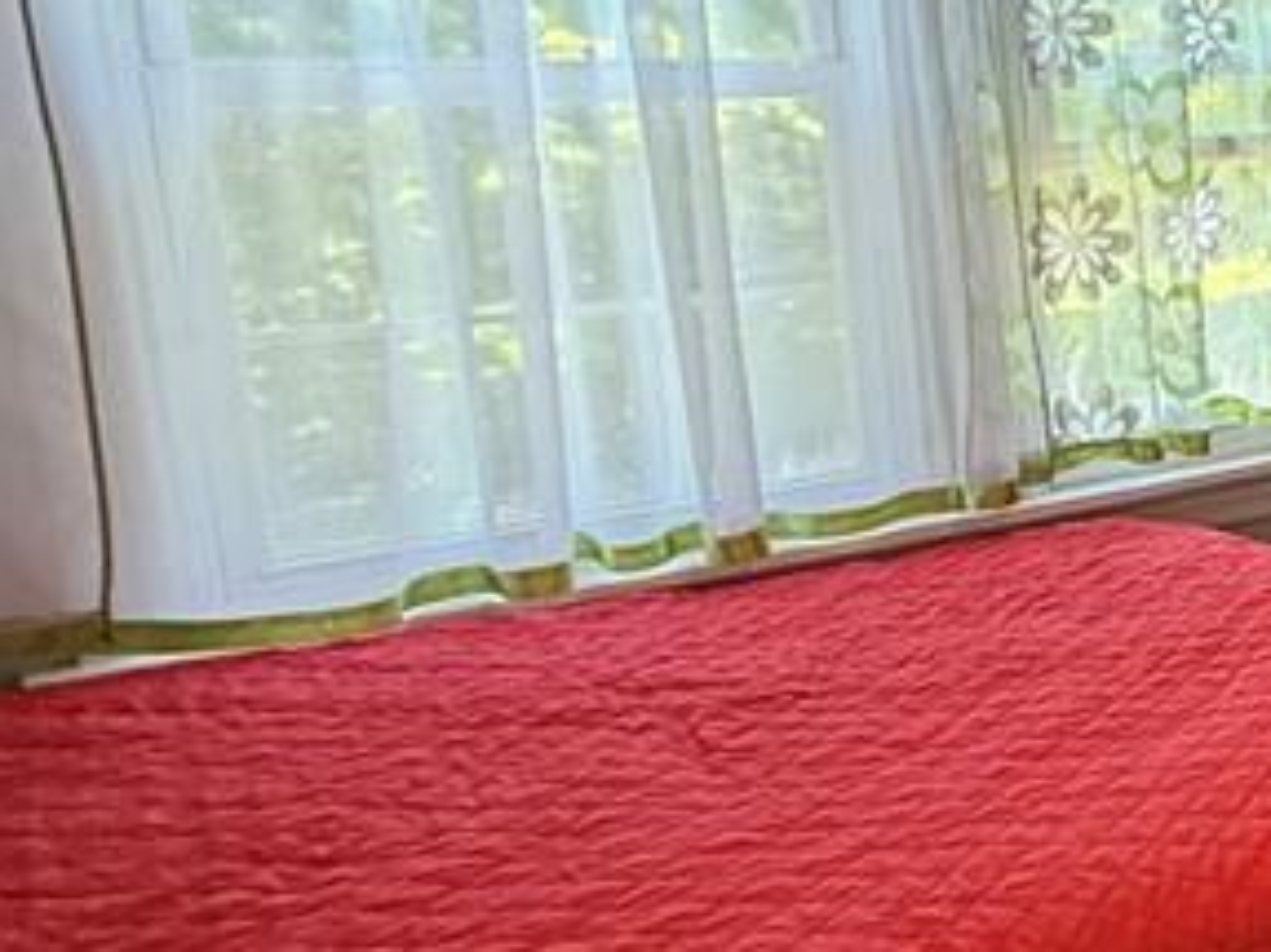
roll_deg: +1.2
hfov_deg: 25.4
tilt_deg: -8.0
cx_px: 2033
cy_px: 319
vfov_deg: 28.9
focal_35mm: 50
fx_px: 1835
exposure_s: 1/120
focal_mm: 2.22
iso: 200
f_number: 2.2
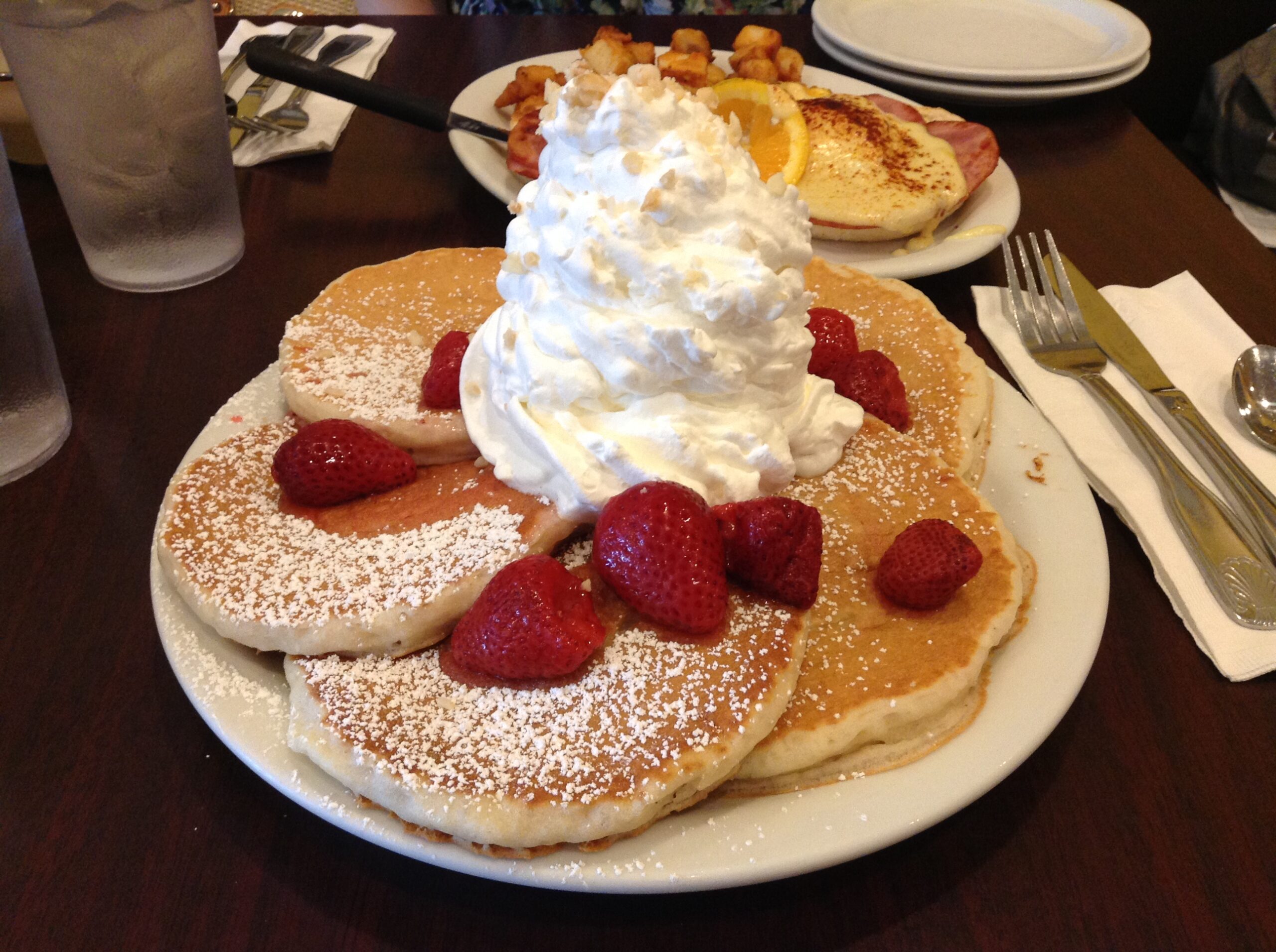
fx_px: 1215
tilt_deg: -40.1
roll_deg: -1.9
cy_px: 476
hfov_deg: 55.4
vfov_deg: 42.8
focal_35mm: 33
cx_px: 638
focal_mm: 3.3
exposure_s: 1/24
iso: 100
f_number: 2.4
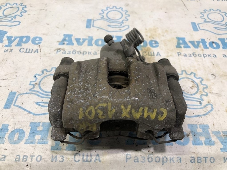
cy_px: 85
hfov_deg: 63.4
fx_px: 184
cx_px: 114
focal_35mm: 28
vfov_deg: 49.7
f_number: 1.8
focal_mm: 4
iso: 40
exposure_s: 1/33
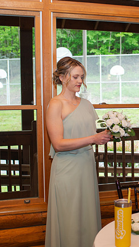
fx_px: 367
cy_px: 123
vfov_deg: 37.2
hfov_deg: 20.9
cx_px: 130
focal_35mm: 56
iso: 250
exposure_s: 1/200
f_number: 3.2
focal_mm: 35
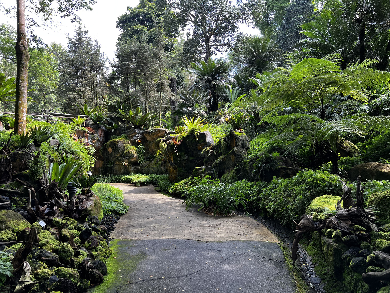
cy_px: 146
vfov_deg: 53.1
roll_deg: +0.9
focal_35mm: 26
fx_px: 293
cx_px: 195
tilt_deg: -0.8
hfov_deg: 67.3
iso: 40
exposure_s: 1/228
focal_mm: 5.7
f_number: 1.5
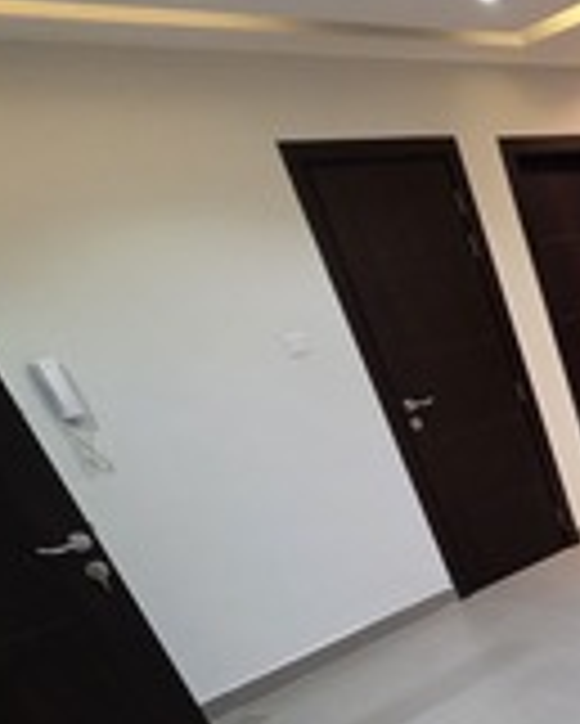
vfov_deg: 45.0
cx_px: 821
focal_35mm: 36
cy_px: 668
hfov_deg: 29.4
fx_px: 772
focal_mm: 2.2
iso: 400
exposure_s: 1/50
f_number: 1.9
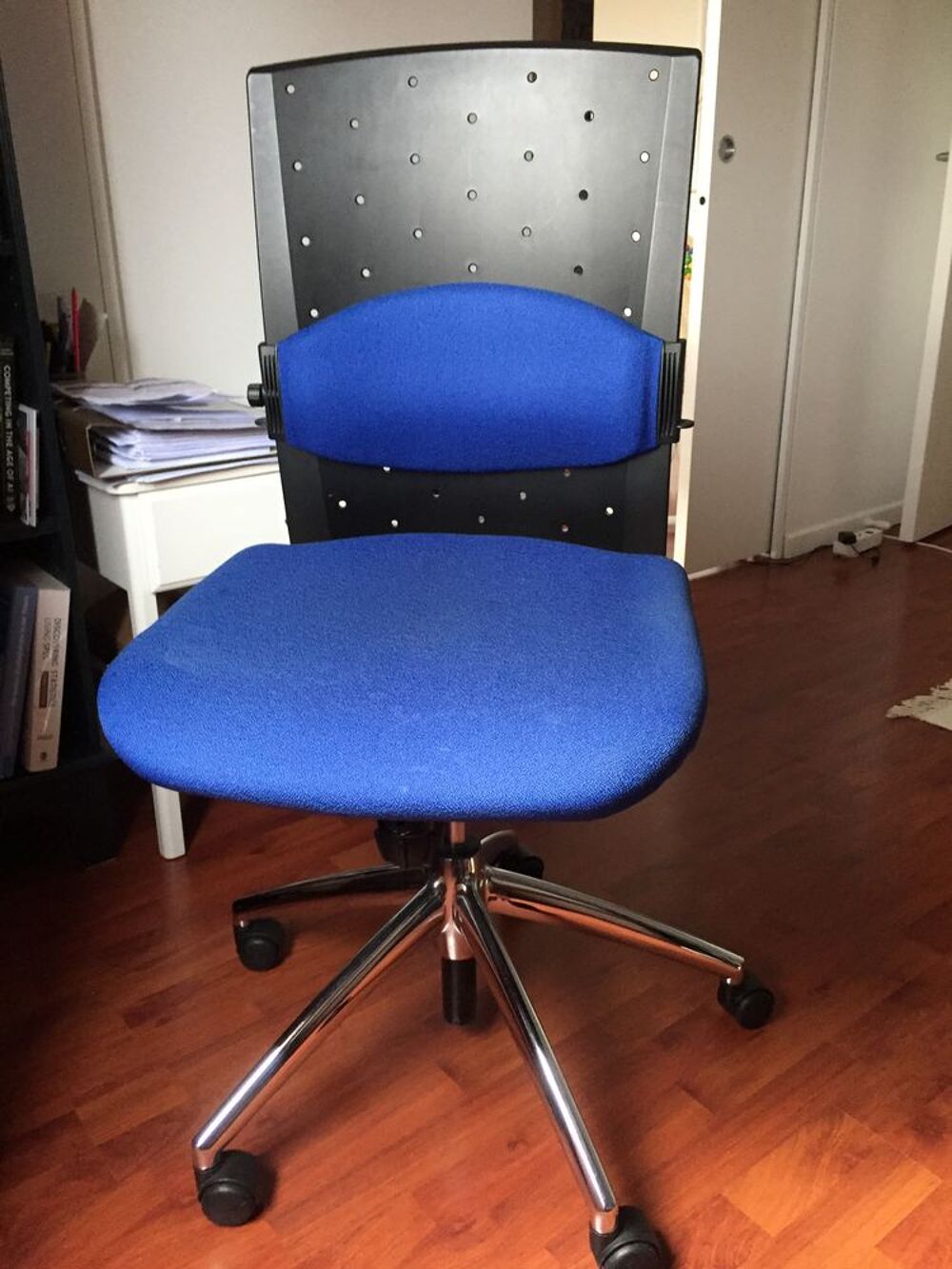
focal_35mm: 29
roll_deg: +2.3
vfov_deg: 61.7
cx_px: 476
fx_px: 1063
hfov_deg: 48.2
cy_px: 634
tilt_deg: -17.5
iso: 250
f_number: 2.2
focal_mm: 4.15
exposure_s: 1/25
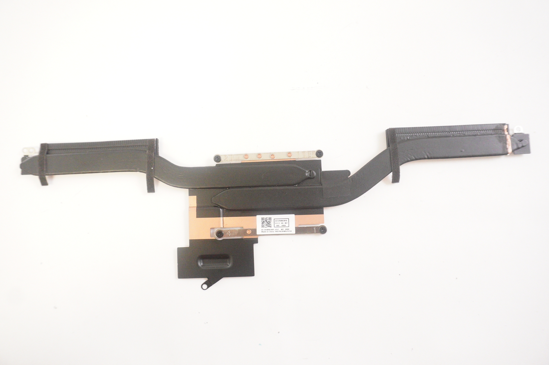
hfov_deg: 73.8
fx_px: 366
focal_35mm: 24
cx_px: 274
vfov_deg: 53.0
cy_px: 182
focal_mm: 16
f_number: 5.6
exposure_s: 1/100
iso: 5000
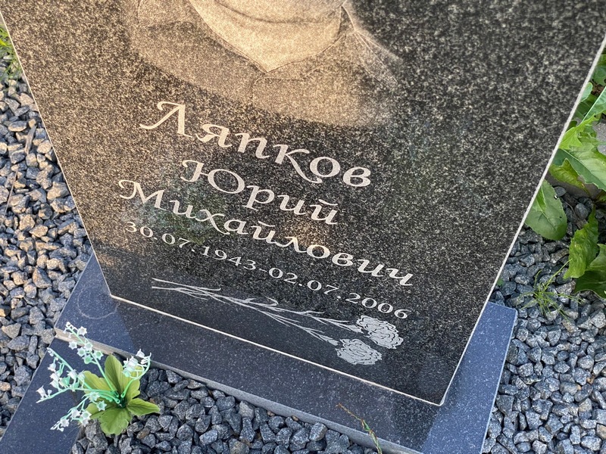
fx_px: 910
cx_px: 303
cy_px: 227
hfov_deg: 36.8
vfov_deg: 28.0
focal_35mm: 52
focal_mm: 6
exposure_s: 1/121
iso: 25
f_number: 2
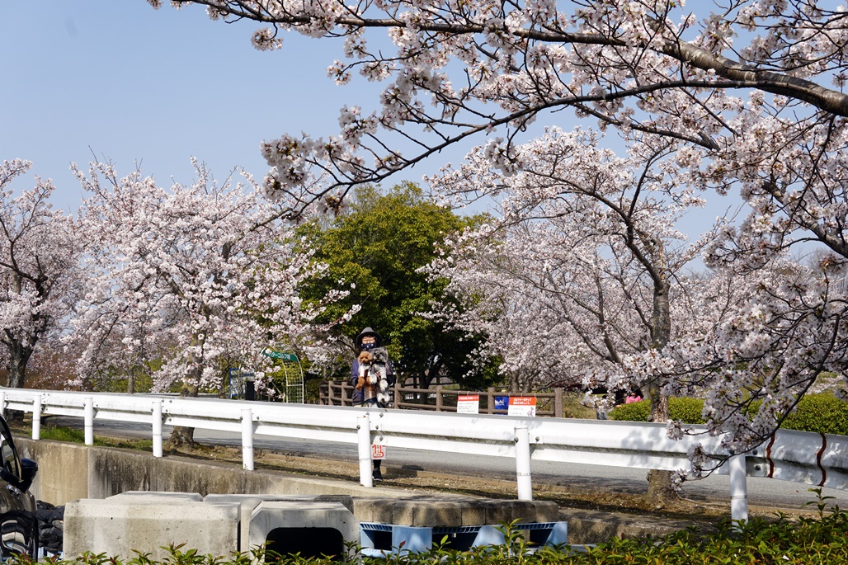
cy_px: 282
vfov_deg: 29.9
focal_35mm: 45
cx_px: 424
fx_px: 1060
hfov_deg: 43.6
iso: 100
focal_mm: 30
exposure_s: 1/160
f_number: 11
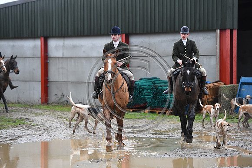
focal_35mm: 135
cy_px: 84
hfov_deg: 15.2
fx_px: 944
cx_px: 126
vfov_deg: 10.1
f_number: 3.5
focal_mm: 135
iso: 3200
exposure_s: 1/800
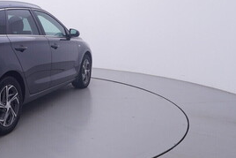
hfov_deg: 38.8
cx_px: 11
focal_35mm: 46
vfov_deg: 28.8
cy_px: 38
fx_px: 302
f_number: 5
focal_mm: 15
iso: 200
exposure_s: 1/80
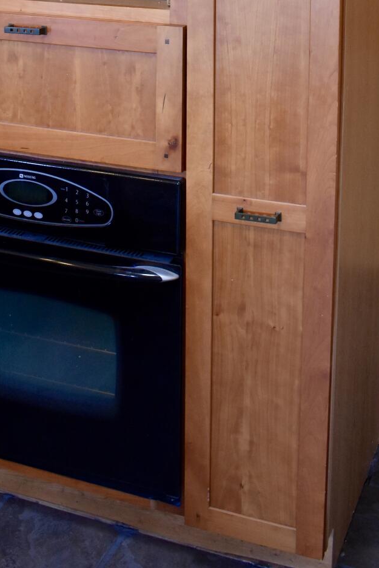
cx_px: 160
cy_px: -38
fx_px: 1010
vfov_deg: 28.8
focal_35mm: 64
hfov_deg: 21.2
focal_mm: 20
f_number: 3.5
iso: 1400
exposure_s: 1/60
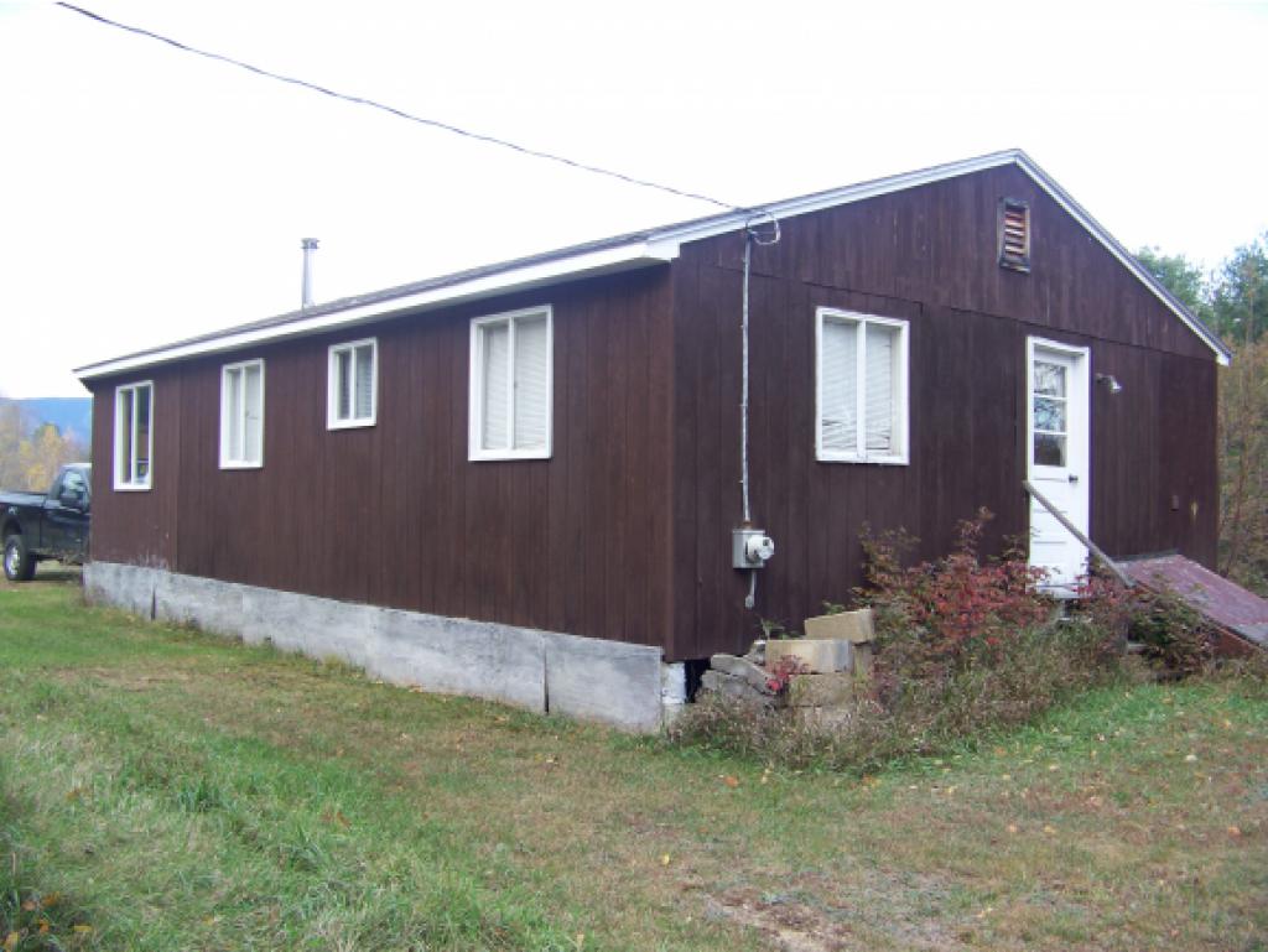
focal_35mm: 36
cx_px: 634
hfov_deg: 51.3
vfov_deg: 39.7
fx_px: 1319
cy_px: 476
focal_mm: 5.85
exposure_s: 1/50
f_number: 2.8
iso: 64
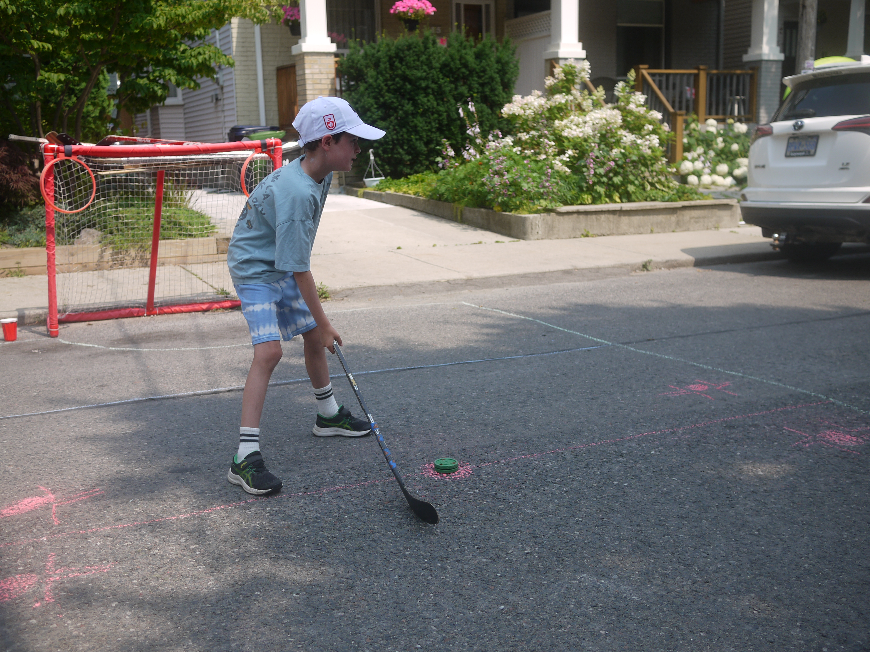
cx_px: 435
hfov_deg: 46.8
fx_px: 1005
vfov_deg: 36.0
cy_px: 326
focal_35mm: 40
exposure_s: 1/2000
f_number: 2.5
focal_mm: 20
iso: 100
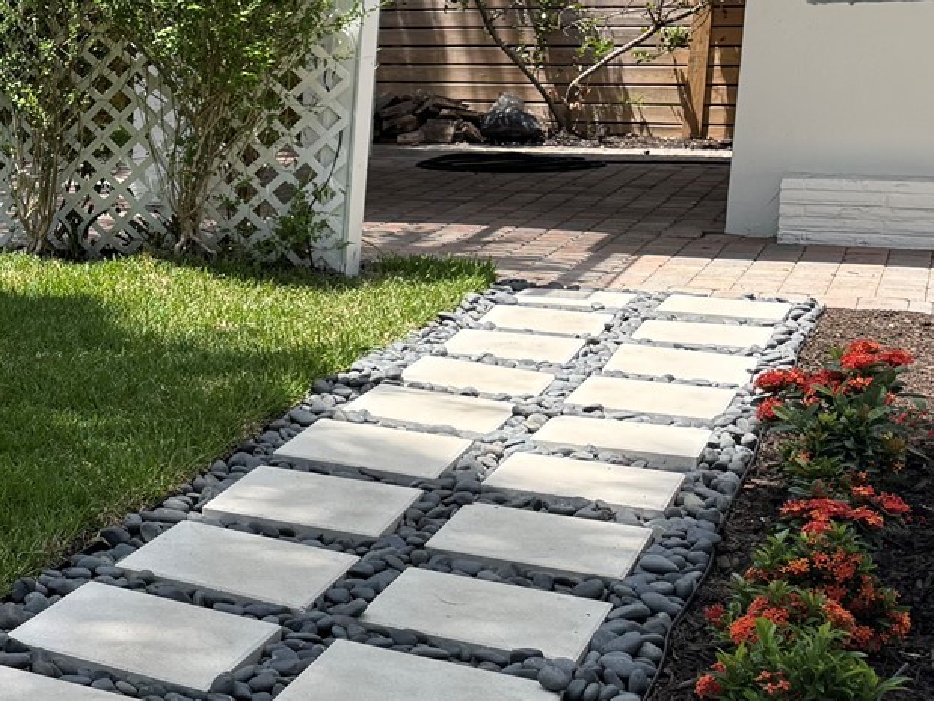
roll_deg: +0.6
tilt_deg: -10.0
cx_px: -255
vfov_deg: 23.7
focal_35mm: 62
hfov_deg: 26.7
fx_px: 1674
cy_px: 320
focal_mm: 6.76
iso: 100
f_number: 1.78
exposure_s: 1/2169
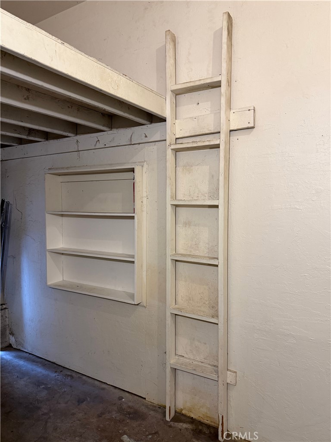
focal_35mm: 24
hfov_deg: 56.8
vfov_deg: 71.6
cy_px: 221
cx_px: 166
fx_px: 306
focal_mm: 6.76
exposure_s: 1/60
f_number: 1.78
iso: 320
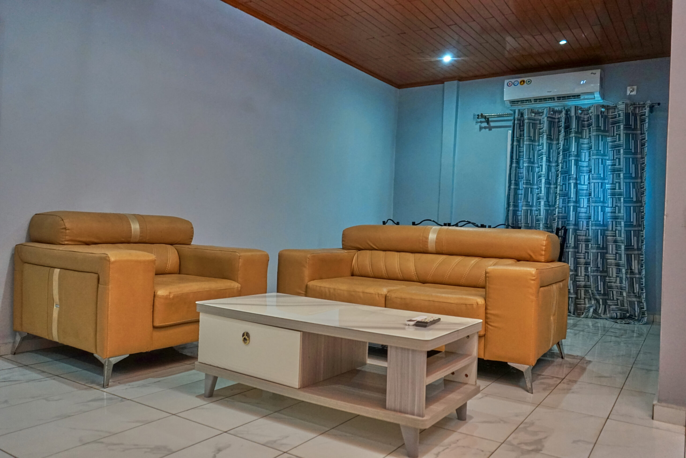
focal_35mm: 28
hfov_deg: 65.5
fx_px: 534
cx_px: 343
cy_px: 229
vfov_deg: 46.4
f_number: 3.5
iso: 2000
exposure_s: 1/160
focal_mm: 28
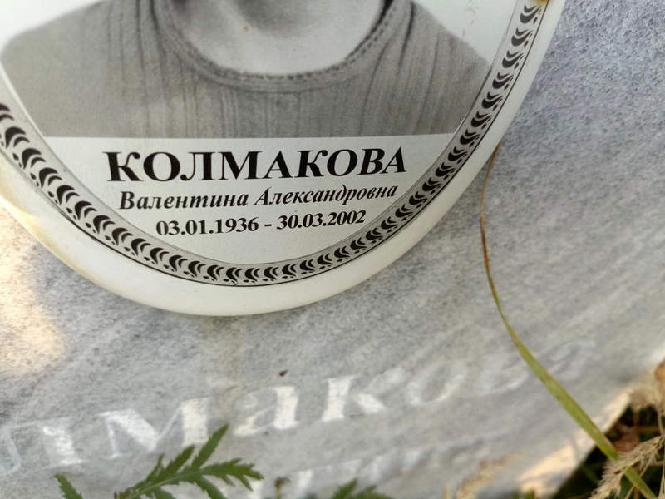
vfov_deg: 54.9
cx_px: 332
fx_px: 480
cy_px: 250
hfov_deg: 69.4
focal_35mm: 25
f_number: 1.69
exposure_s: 1/100
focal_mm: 4.76
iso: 155
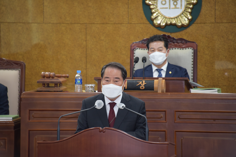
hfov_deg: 6.9
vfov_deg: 4.6
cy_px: 78
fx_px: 1967
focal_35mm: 300
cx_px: 118
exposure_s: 1/200
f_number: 5.6
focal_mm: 300
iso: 1600
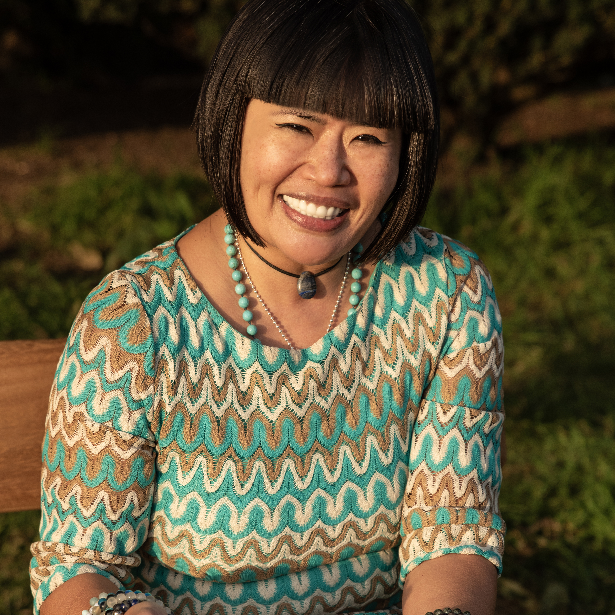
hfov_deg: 19.3
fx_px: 1809
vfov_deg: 19.3
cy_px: 391
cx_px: 310
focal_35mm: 90
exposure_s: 1/1000
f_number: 4.8
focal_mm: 70
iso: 320
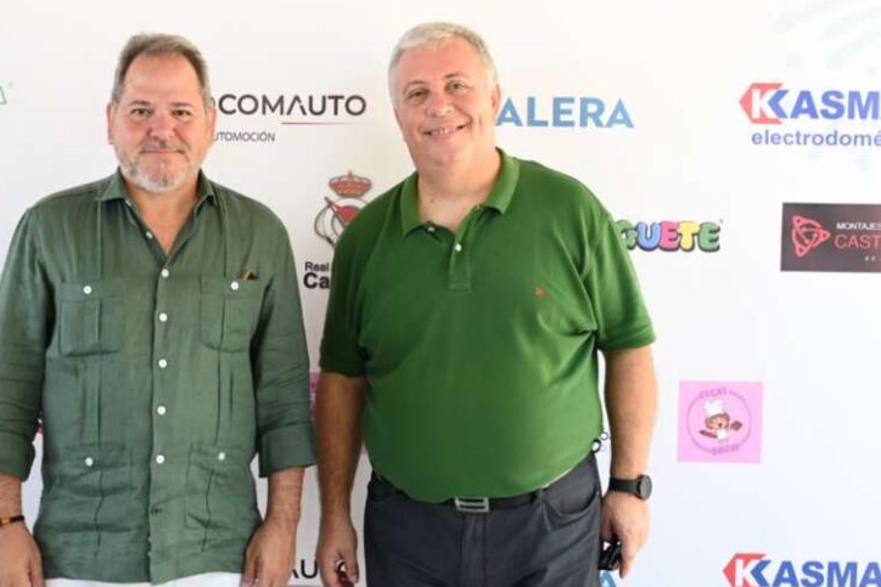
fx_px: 1420
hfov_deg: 34.4
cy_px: 259
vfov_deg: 23.4
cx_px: 375
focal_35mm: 58
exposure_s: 1/100
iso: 400
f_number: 5
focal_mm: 41
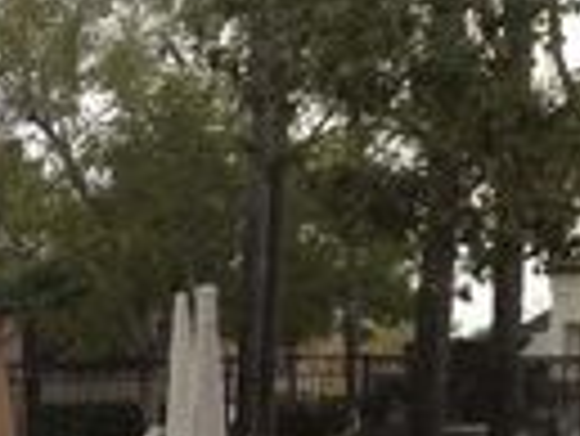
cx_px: -450
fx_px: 2281
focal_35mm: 136
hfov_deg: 13.1
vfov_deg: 10.5
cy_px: 672
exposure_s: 1/120
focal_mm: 4.28
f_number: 2.4
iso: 100
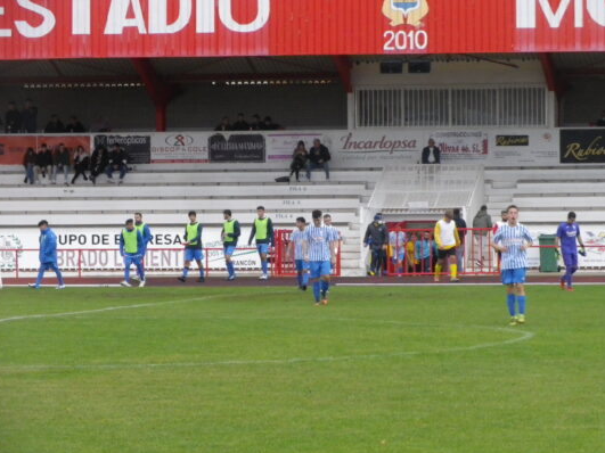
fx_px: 3302
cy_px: 232
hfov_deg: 10.5
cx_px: 338
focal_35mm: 189
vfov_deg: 7.9
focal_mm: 29.6
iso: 400
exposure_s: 1/80
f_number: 5.3
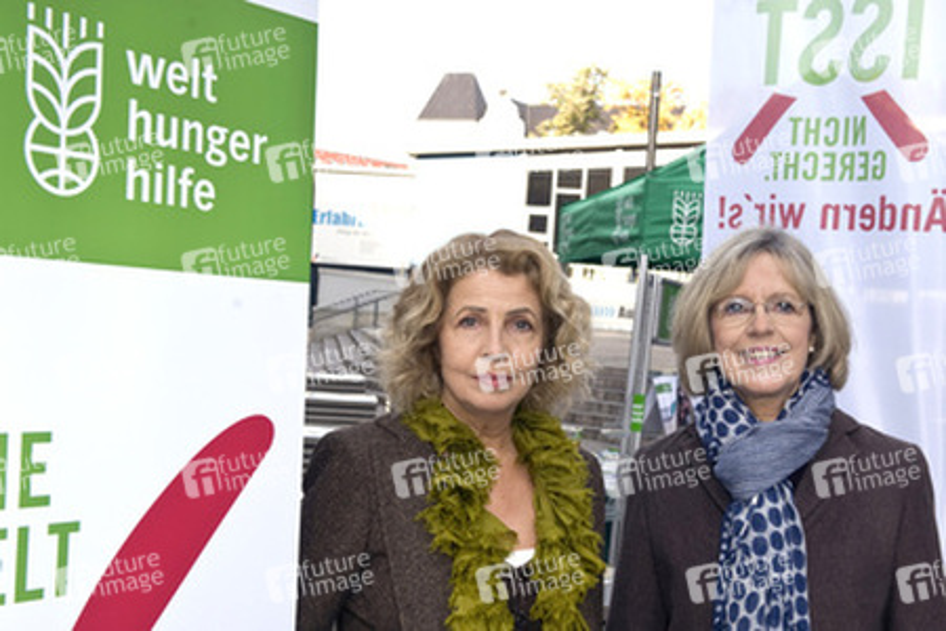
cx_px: 473
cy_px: 316
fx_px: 1182
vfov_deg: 29.9
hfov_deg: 43.6
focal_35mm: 45
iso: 400
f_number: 7.1
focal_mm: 45
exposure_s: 1/320
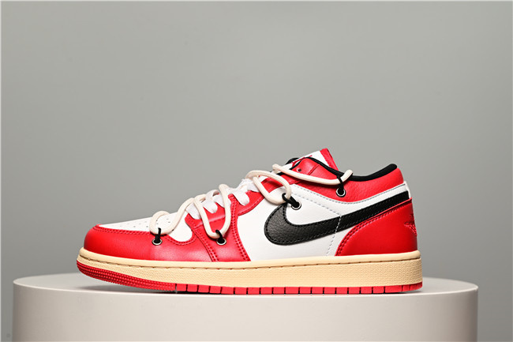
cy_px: 171
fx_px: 1282
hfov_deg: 22.6
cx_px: 256
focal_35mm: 90
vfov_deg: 15.2
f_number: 10
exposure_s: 1/160
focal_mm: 90
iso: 100
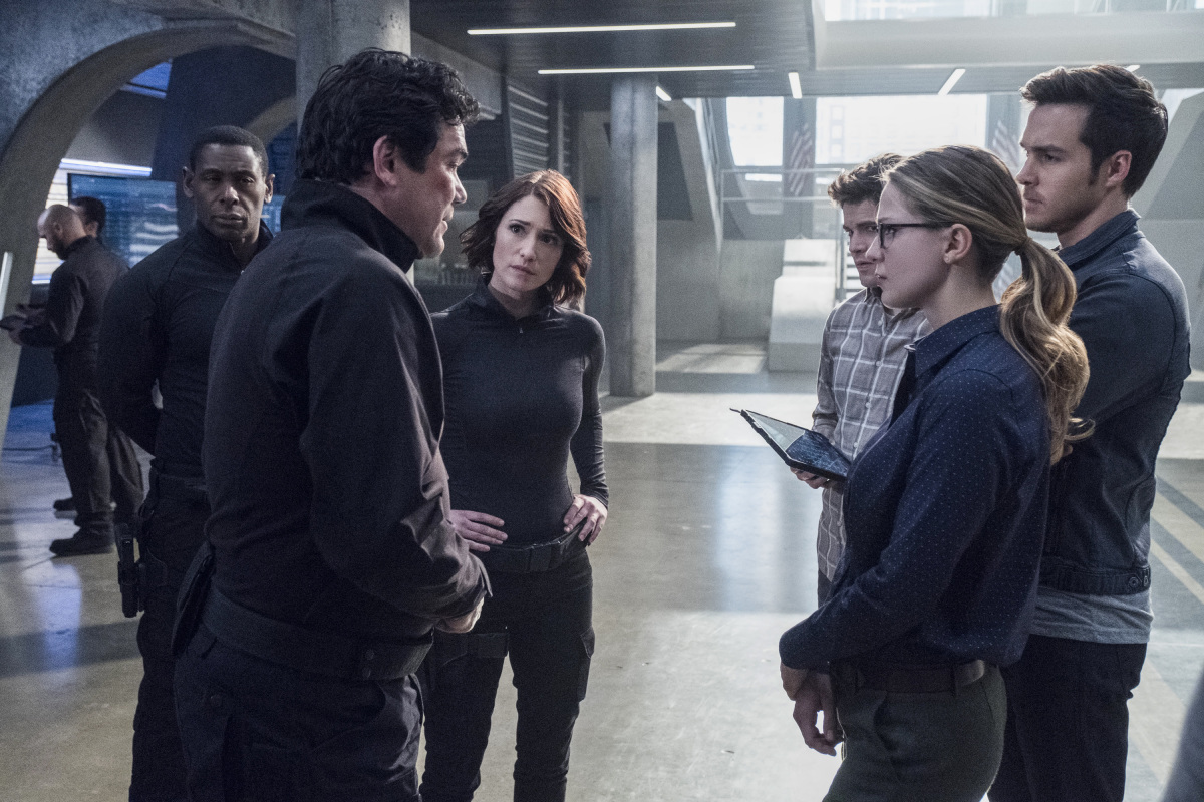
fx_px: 1204
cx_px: 602
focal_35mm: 36
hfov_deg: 53.1
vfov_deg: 36.9
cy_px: 401
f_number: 3.6
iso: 6400
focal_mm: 24.2
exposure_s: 1/250
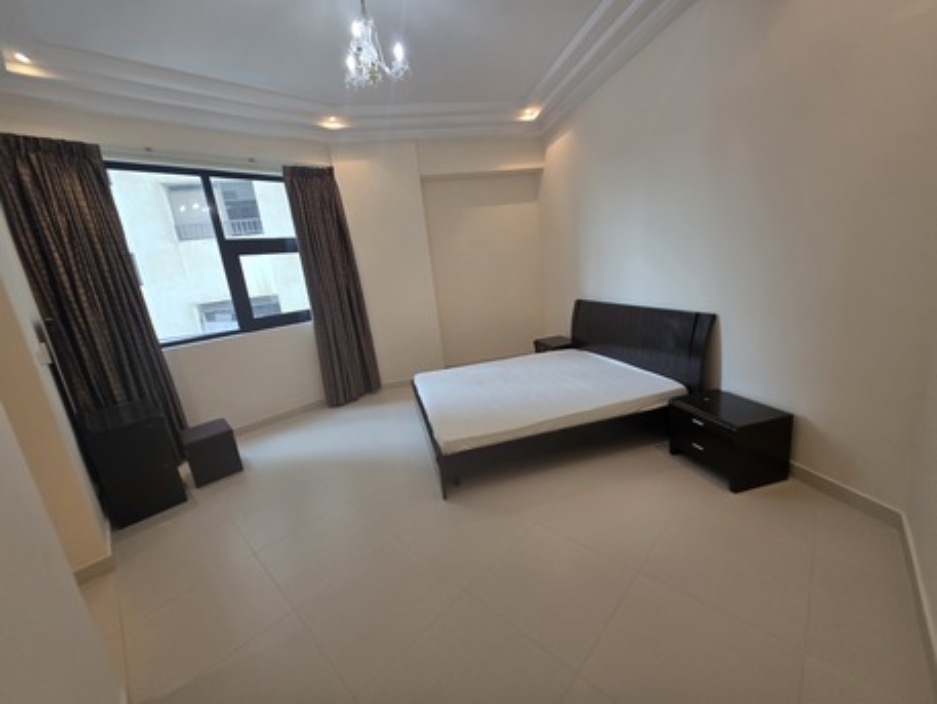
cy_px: 352
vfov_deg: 89.9
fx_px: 352
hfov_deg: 106.2
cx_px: 468
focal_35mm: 13
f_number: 1.9
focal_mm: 2.2
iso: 125
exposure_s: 1/100
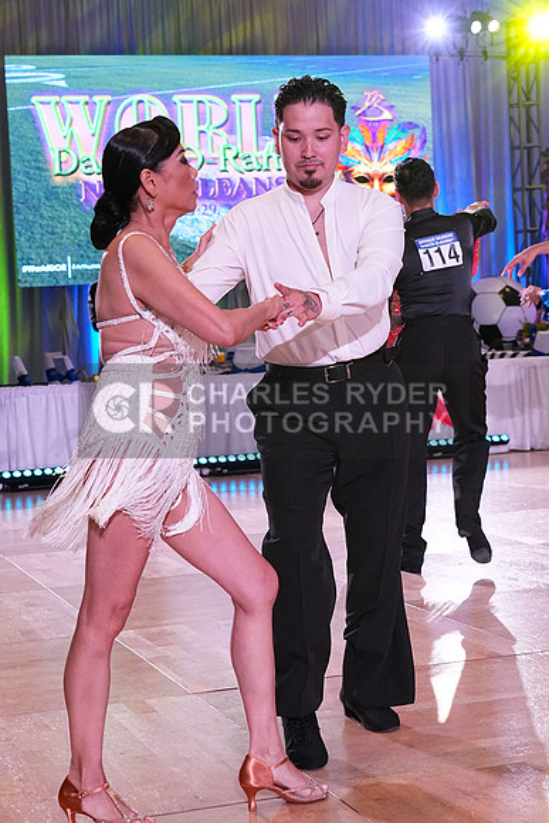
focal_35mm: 69
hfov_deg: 19.7
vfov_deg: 29.2
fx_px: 1577
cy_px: 412
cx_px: 274
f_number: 5
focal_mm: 46
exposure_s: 1/400
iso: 3200
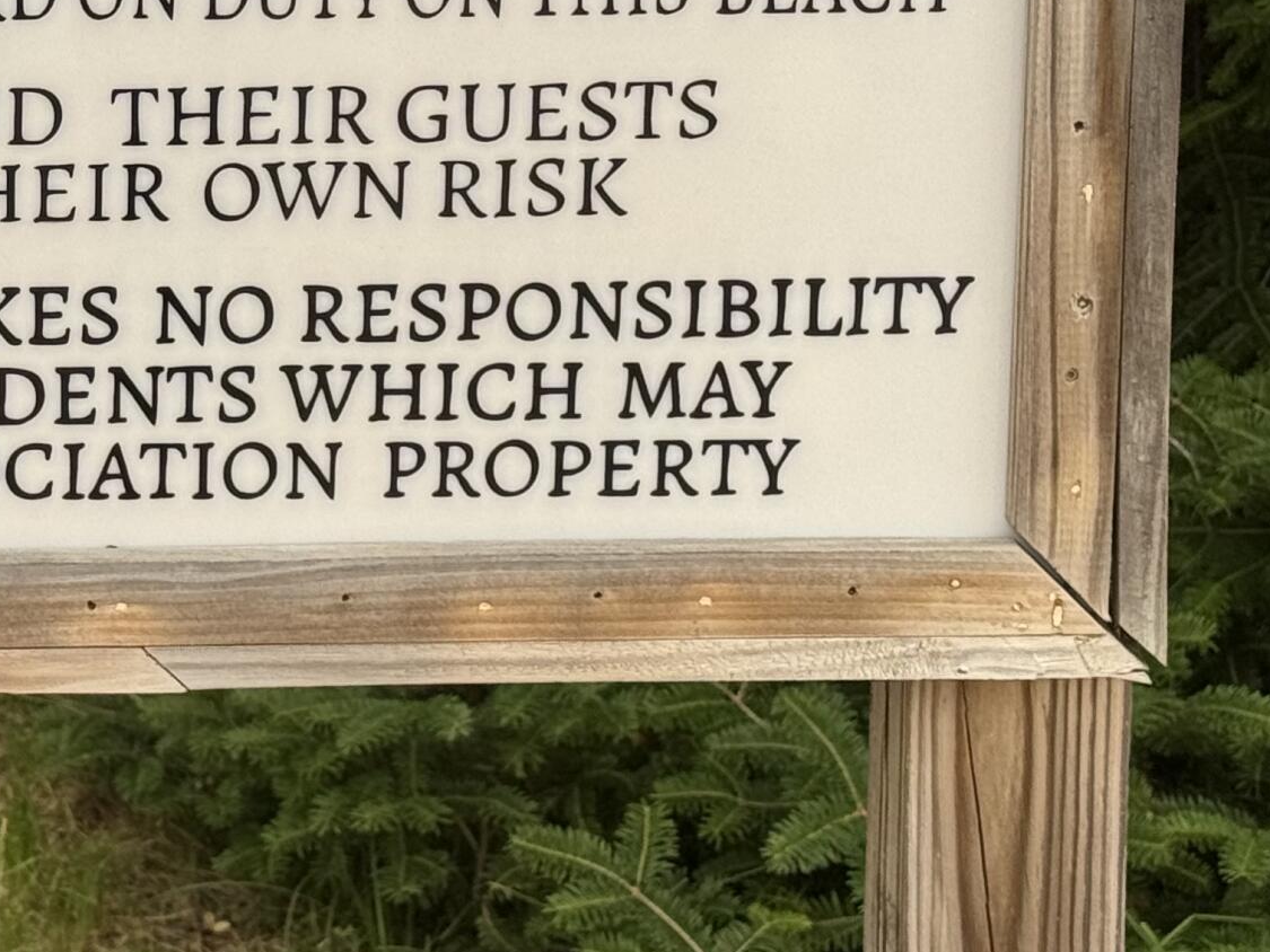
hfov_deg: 15.1
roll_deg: +0.7
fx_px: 4697
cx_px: -69
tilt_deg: -10.0
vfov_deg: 11.5
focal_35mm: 128
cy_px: 99
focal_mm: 6.76
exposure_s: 1/2415
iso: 64
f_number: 1.78
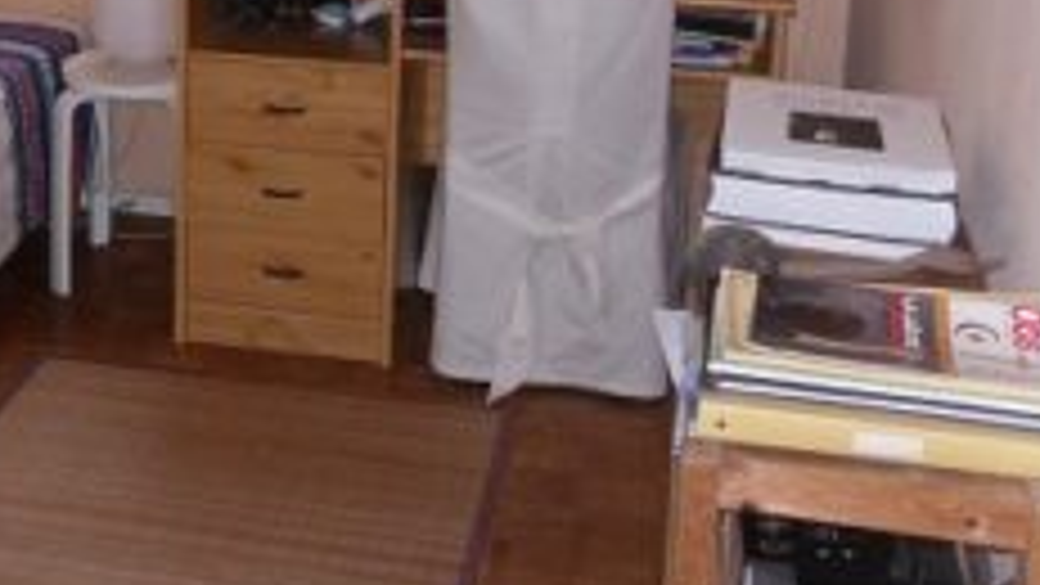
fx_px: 1820
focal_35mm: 66
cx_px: 203
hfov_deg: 31.1
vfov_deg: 17.9
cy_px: 27
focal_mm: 6.3
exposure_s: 1/45
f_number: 3.5
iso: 100
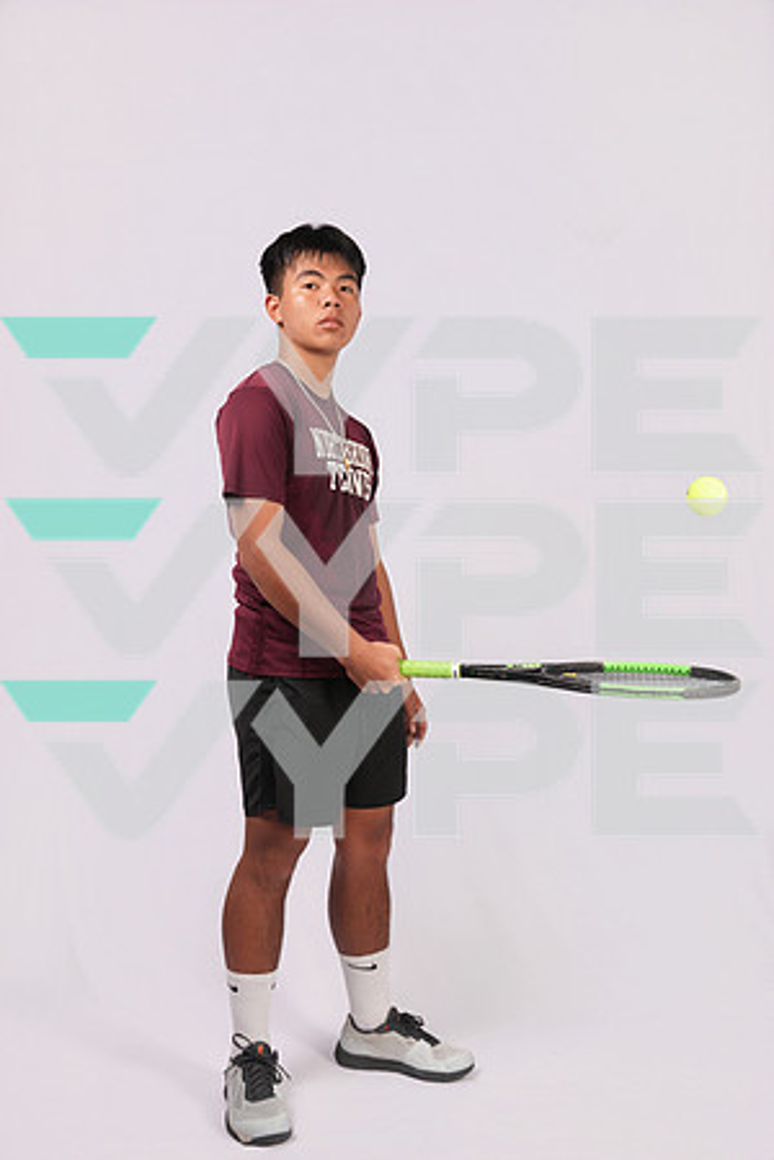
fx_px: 1096
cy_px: 580
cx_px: 387
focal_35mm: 34
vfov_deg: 55.8
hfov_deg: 38.9
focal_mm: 34
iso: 160
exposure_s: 1/125
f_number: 5.6
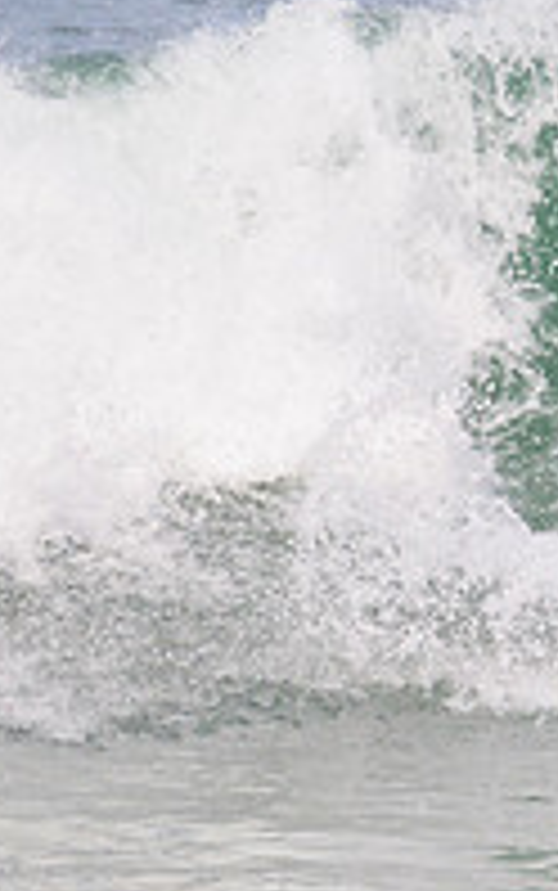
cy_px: 430
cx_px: 1130
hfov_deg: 0.6
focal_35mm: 2092
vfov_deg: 1.0
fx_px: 50828
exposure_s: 1/2000
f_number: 11
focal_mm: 700
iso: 1400
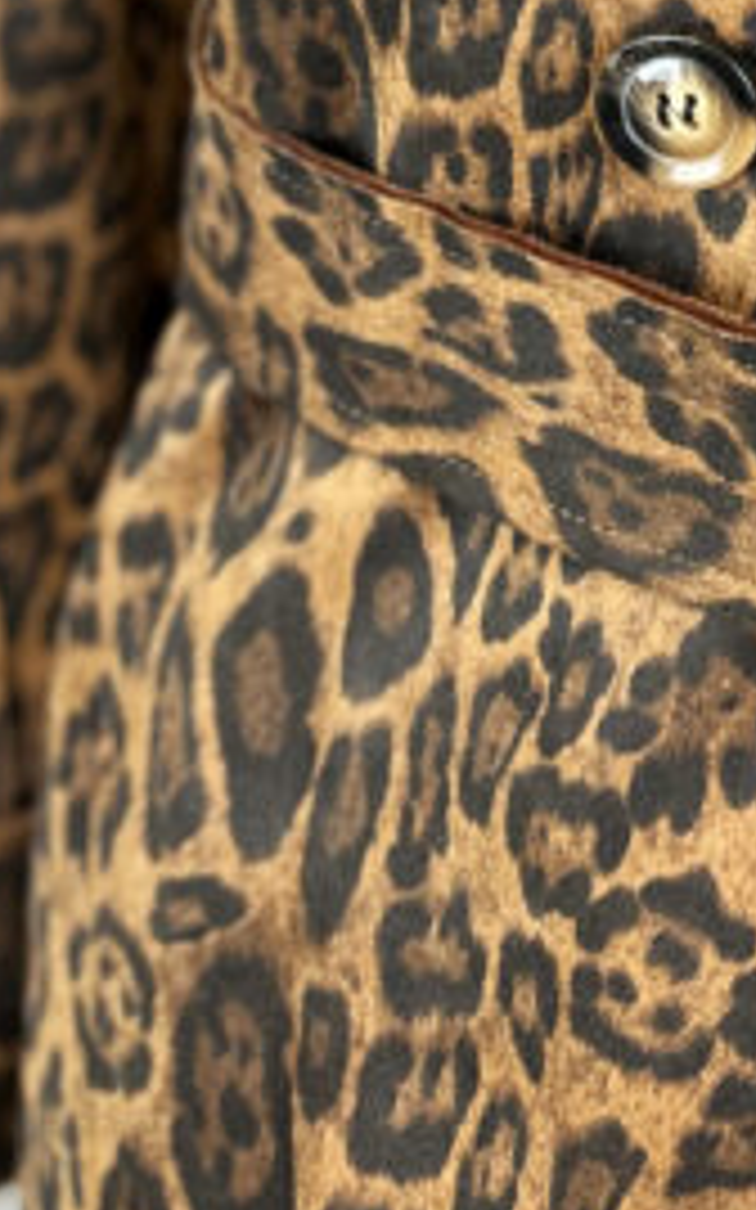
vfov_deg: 22.6
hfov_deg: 15.2
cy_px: -351
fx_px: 2705
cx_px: 963
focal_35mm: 82
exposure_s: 1/50
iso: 80
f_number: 1.5
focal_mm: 5.7
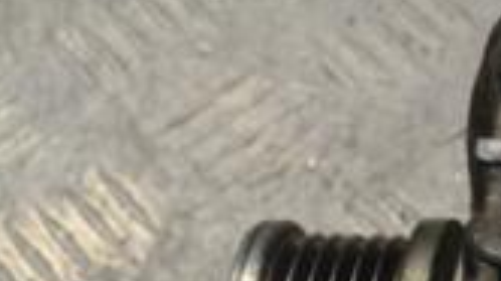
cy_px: 390
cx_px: 800
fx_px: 2415
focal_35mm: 182
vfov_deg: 6.6
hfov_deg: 11.3
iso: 3200
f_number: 10
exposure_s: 1/400
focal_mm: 32
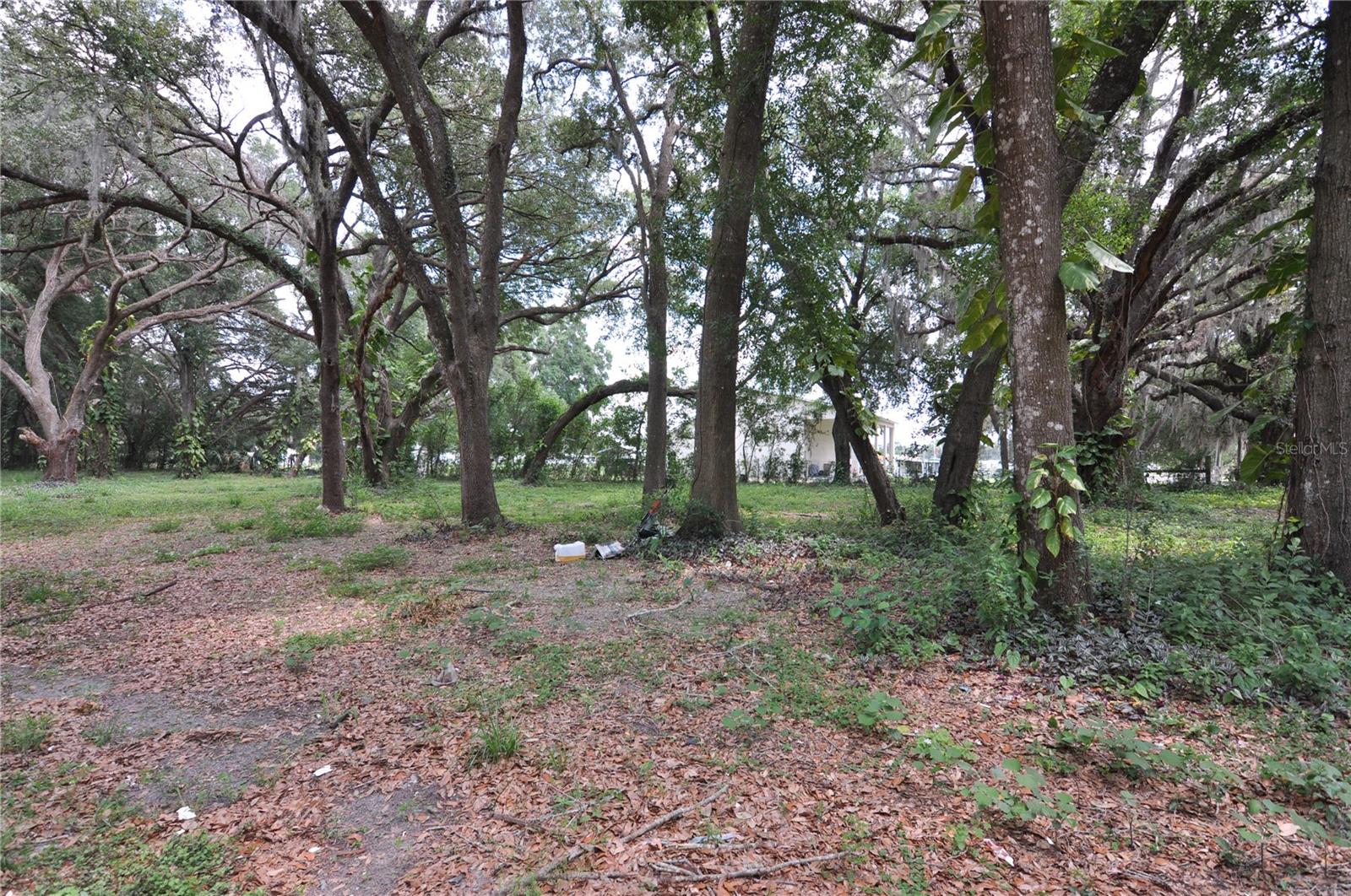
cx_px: 676
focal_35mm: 16
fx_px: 618
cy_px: 448
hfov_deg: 95.1
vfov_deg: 71.9
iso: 400
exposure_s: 1/100
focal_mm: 11
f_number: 5
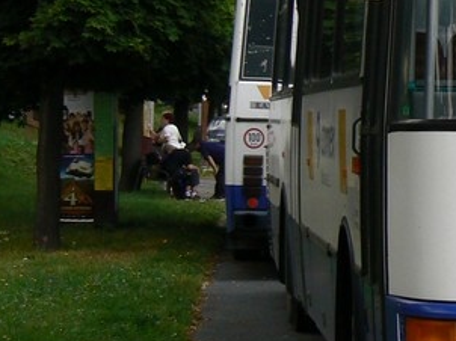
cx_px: 663
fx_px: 2198
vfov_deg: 8.9
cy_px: 72
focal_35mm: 167
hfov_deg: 11.4
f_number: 3.2
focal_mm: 9.3
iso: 100
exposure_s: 1/640
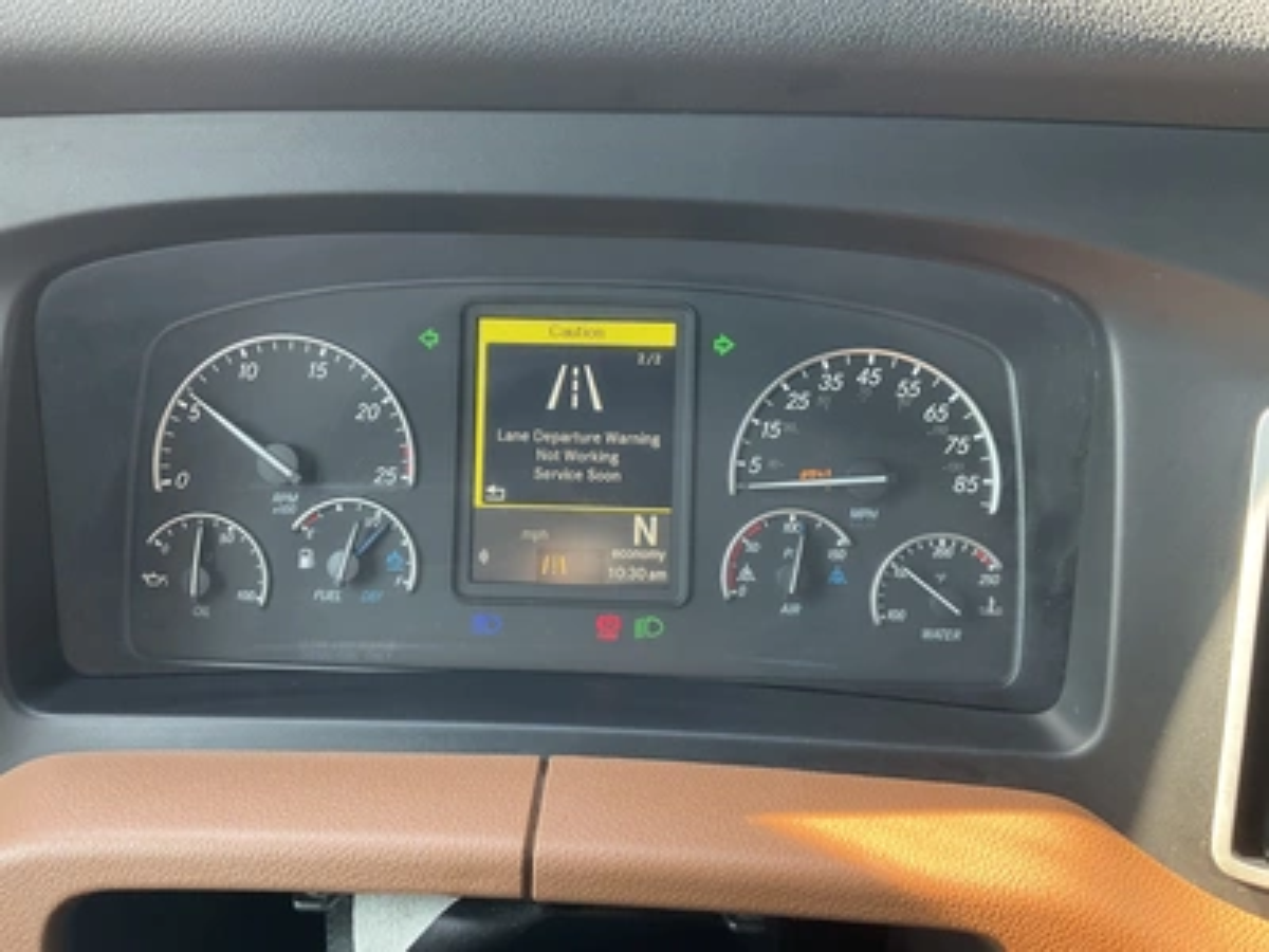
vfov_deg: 48.2
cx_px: 634
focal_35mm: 29
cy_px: 476
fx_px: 1063
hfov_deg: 61.7
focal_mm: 3
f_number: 1.8
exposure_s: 1/66
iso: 64
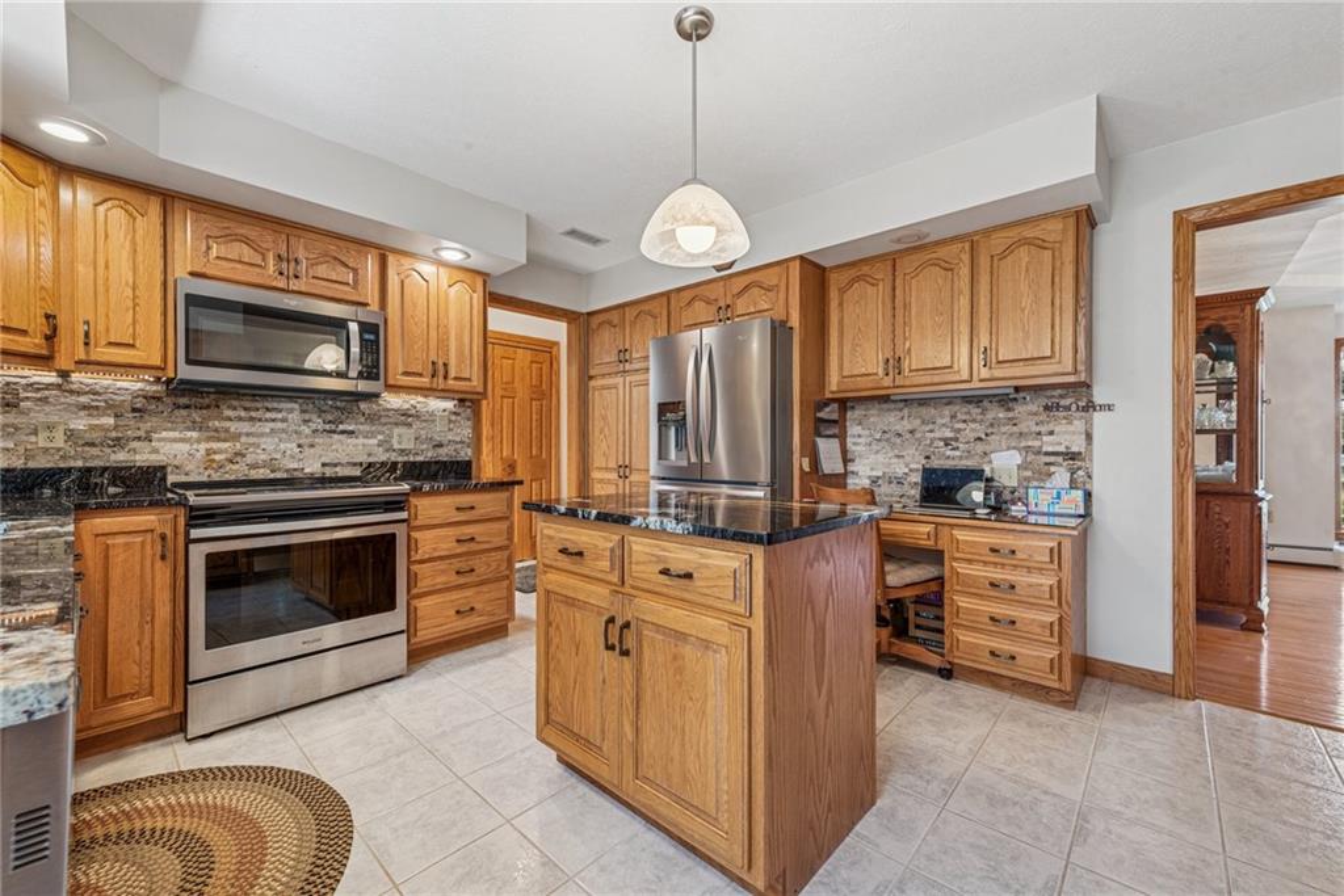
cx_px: 672
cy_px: 448
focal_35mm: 14
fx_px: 523
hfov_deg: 104.2
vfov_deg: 81.2
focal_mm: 14
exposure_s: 1/2.5
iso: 50
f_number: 11
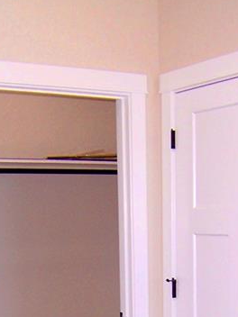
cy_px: 336
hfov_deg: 20.4
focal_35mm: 72
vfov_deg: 25.4
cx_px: 120
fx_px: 660
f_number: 2.8
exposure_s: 1/90
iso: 140
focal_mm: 5.5
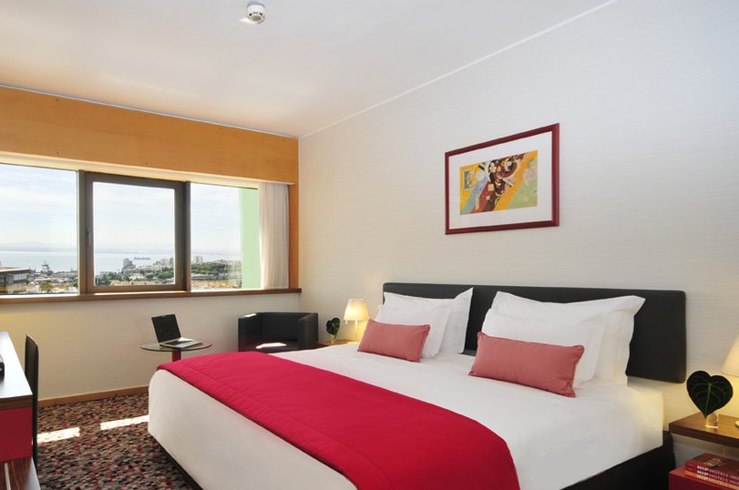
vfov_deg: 51.7
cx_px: 296
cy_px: 265
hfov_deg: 71.7
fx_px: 505
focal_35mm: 25
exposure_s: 1/8
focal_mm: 13
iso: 200
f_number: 10
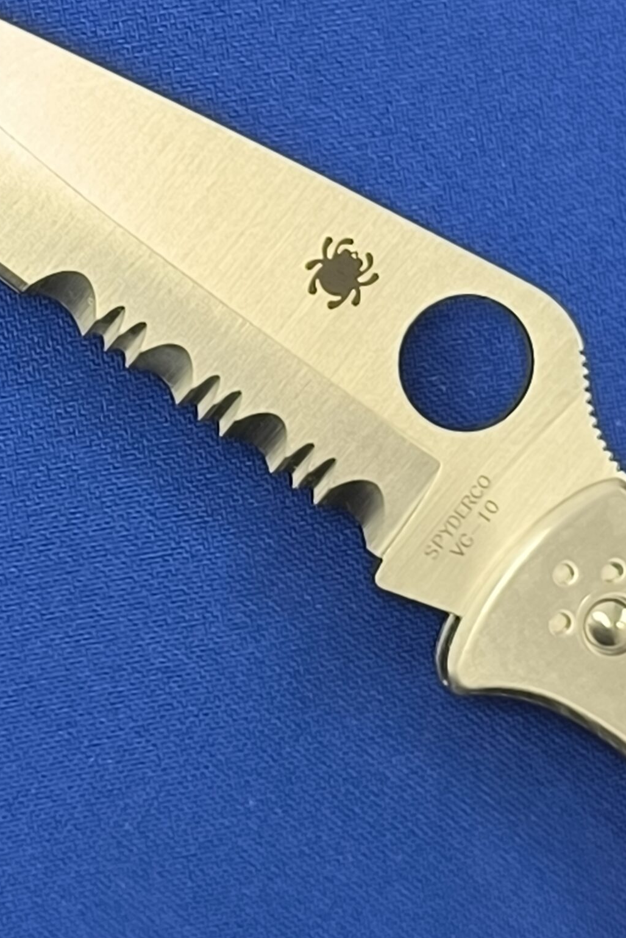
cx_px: 157
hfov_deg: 11.3
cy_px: 252
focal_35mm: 121
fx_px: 3155
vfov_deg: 16.8
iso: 640
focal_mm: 6.14
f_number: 1.65
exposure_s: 1/100
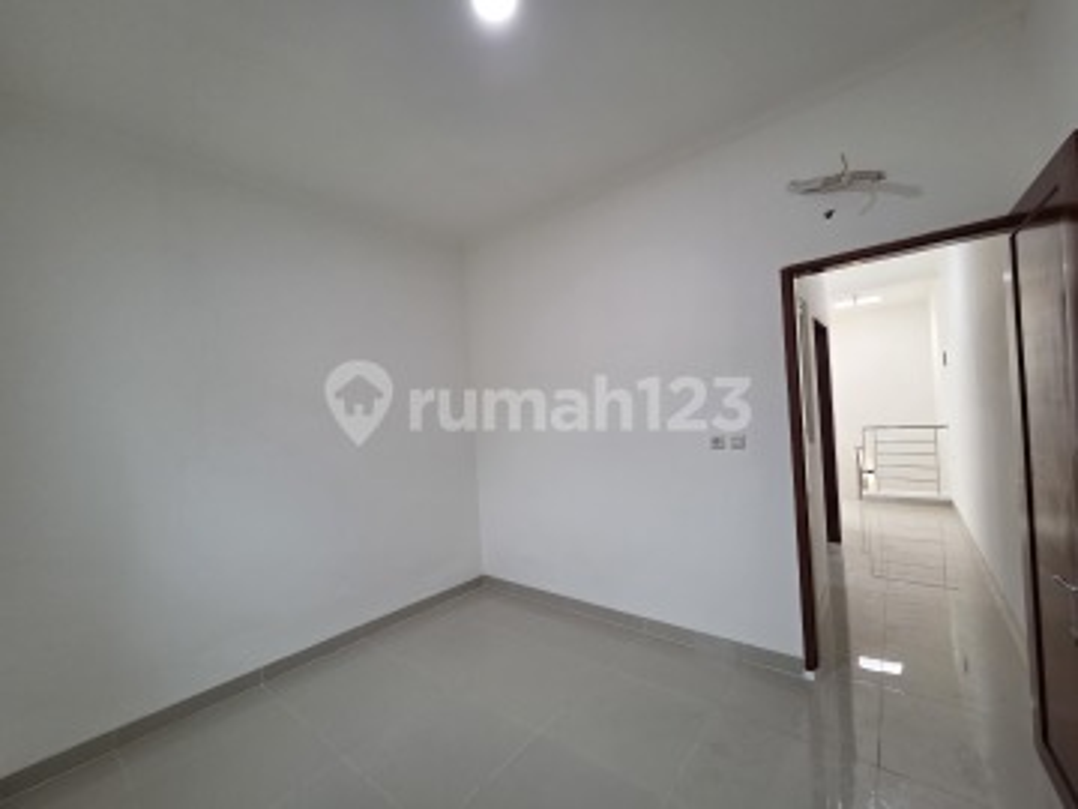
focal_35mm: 13
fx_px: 405
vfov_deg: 89.9
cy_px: 404
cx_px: 539
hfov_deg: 106.2
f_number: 2.2
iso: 200
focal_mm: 2.2
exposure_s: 1/100
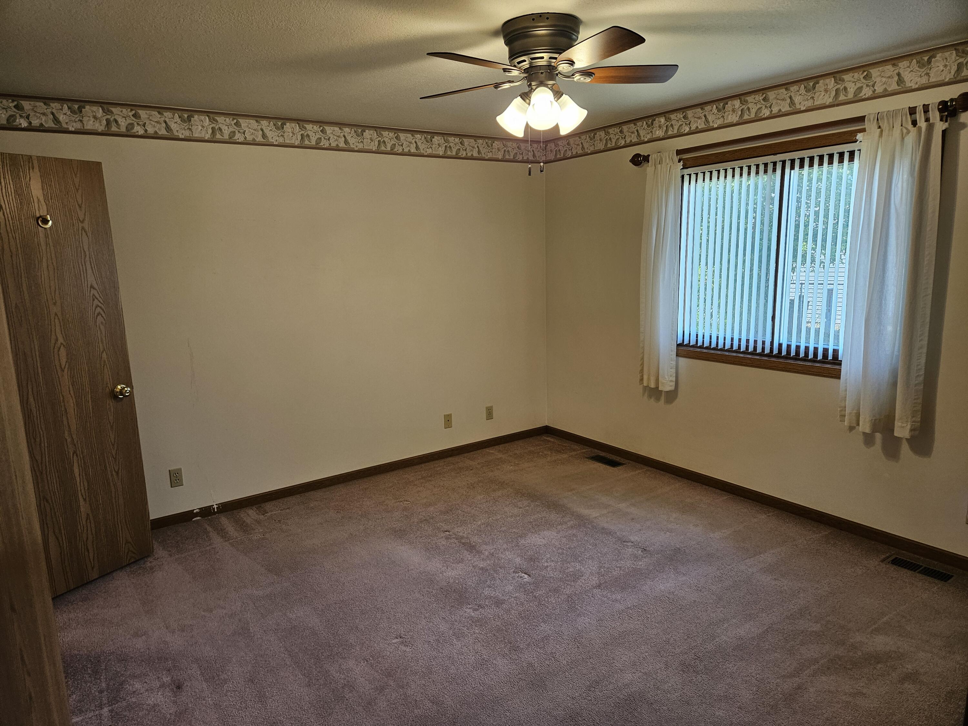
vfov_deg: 58.9
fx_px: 643
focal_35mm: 23
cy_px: 363
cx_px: 484
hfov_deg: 73.9
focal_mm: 5.4
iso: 160
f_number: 1.8
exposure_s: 1/120
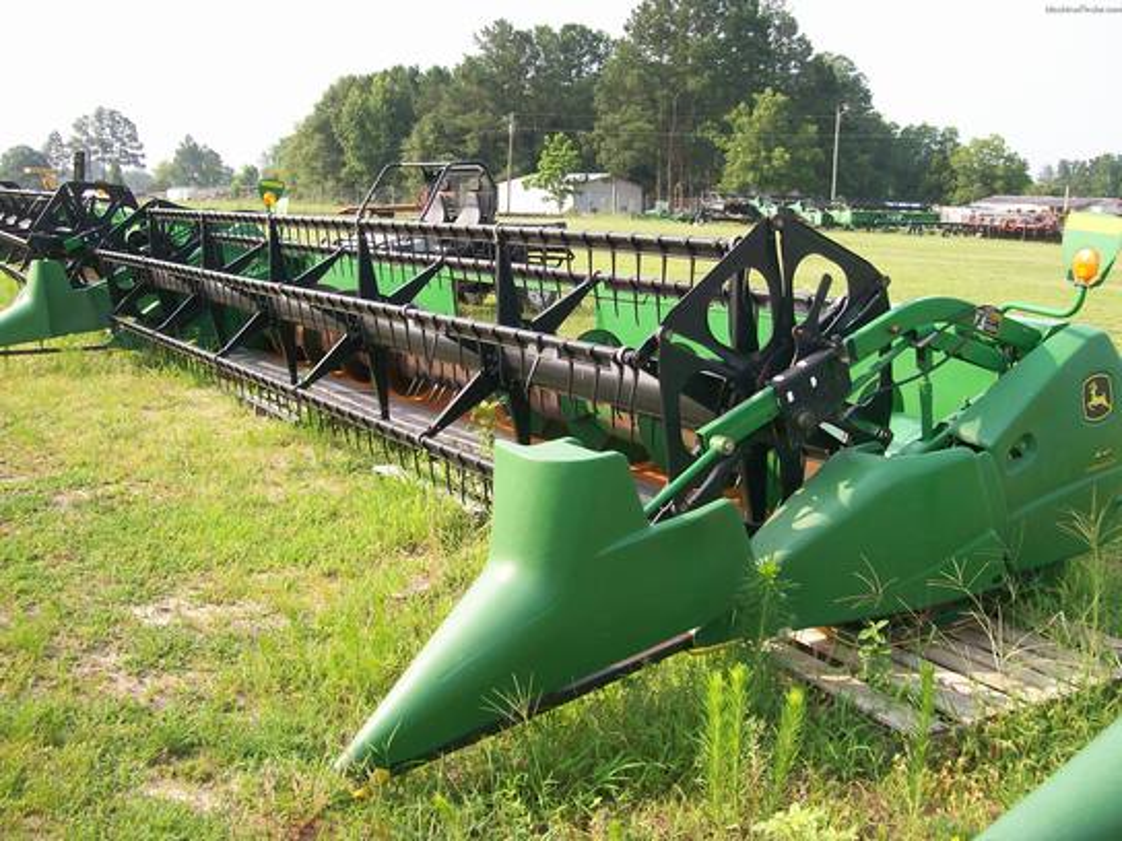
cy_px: 420
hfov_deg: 51.4
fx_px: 1167
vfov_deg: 39.7
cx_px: 561
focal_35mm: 36
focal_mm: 6
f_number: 2.7
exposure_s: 1/488
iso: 80
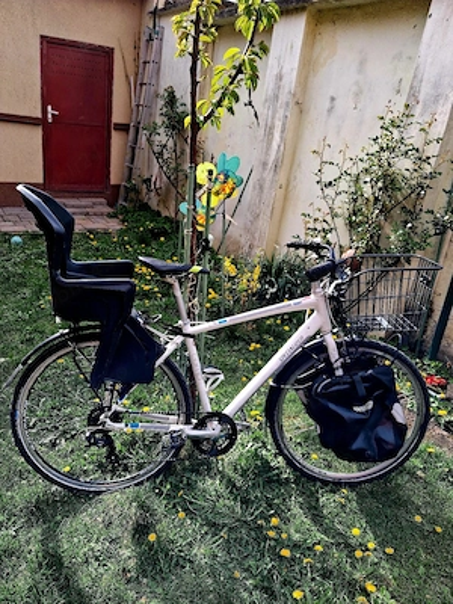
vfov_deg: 65.3
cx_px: 226
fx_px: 471
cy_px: 302
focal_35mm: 27
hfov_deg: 51.4
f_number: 1.8
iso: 25
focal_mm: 4
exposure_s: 1/145
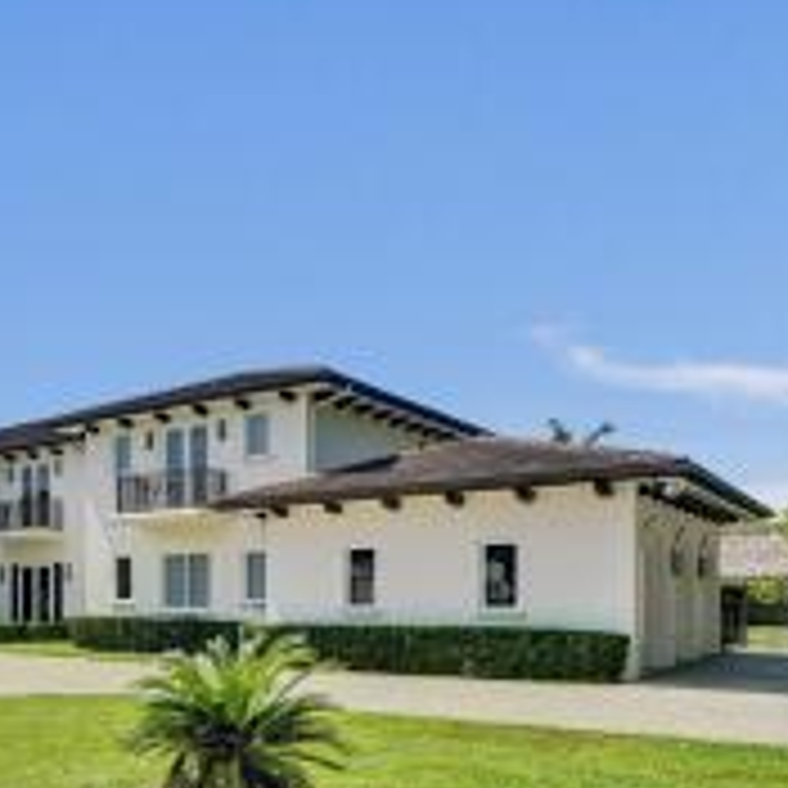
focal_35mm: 35
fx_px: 901
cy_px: 590
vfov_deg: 45.6
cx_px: -41
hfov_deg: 40.0
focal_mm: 16
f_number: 5
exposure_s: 1/500
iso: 100
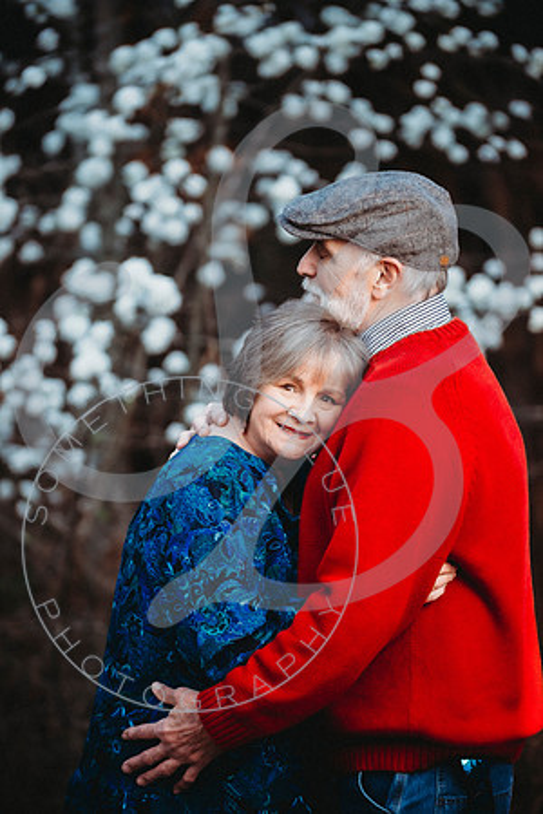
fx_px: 3054
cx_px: 272
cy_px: 407
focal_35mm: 135
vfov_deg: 15.2
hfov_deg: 10.2
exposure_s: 1/250
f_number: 2.8
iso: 1250
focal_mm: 135
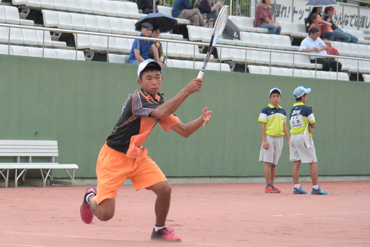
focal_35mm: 129
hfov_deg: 15.9
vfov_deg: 10.6
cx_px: 185
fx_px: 1326
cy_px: 124
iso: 1250
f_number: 4.5
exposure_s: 1/2500
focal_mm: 86
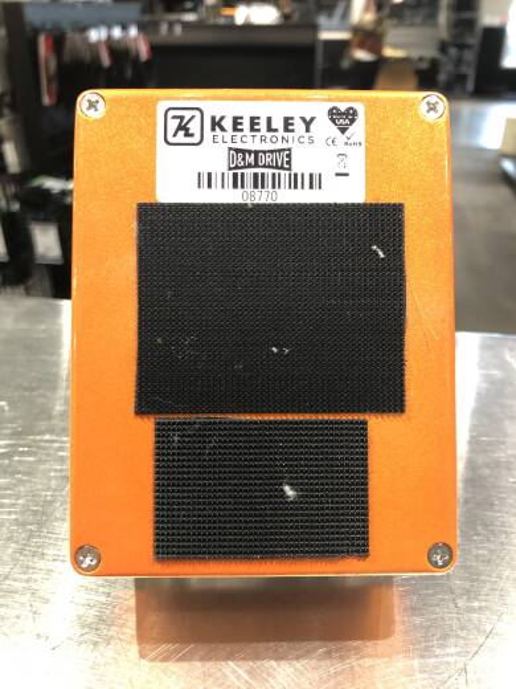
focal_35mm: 28
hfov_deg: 49.7
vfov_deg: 63.4
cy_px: 344
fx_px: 557
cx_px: 258
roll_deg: -0.1
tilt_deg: -27.9
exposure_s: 1/15
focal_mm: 3.99
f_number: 1.8
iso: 80
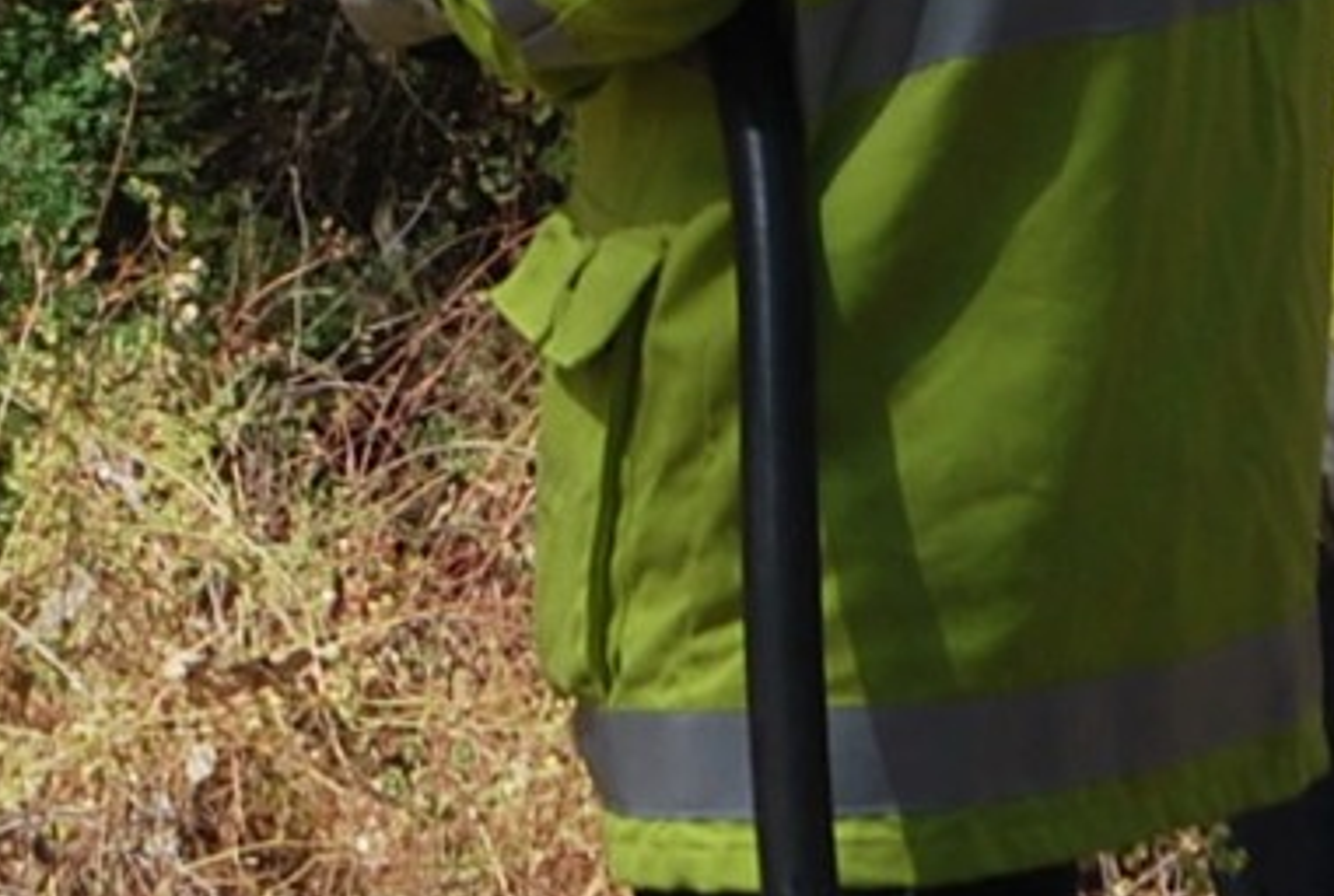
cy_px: -906
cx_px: 424
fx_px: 13087
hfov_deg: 5.8
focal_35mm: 352
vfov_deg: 3.9
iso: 100
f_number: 8
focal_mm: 35
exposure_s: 1/250
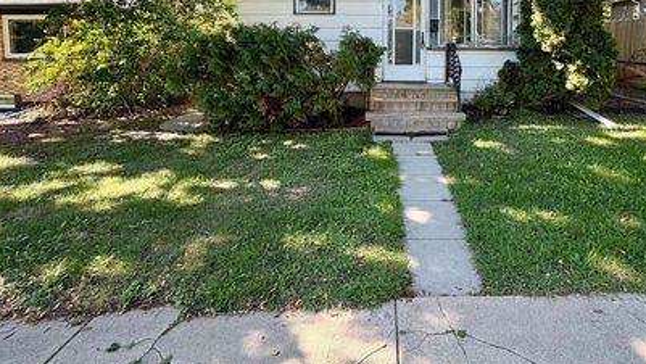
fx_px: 326
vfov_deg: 54.0
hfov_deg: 88.4
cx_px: 388
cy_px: 67
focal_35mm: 19
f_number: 2.2
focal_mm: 2.22
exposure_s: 1/214
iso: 40
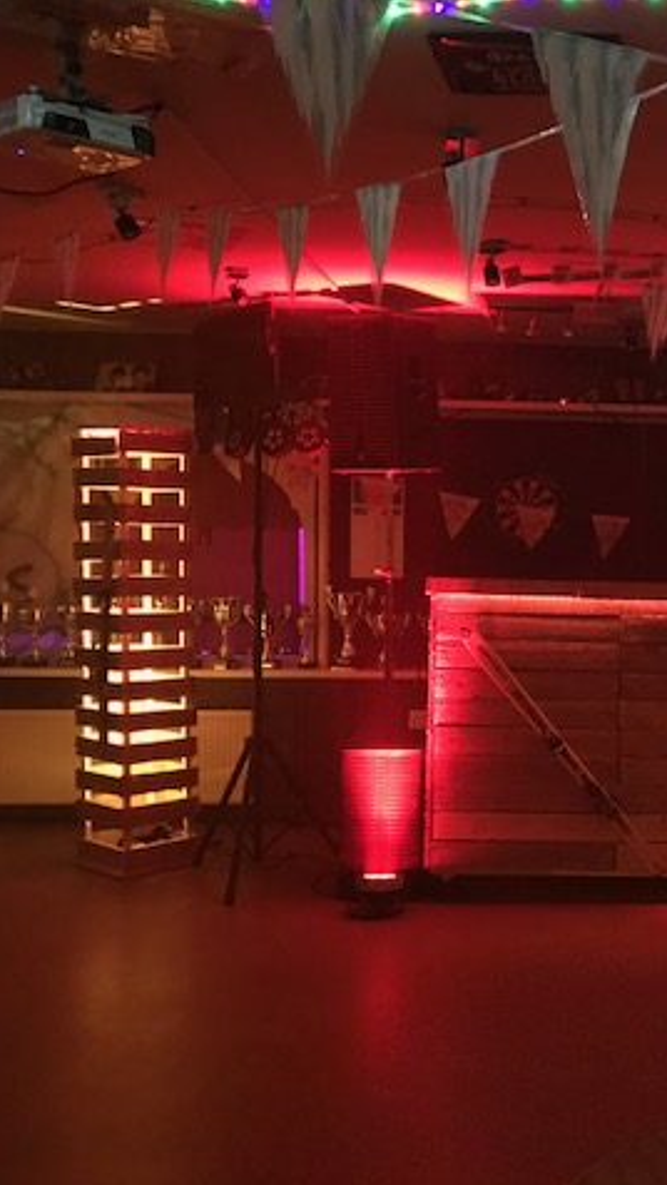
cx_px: 669
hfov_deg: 27.4
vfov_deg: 49.4
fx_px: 1288
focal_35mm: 41
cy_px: 595
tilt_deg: -3.2
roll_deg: -0.3
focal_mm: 3.99
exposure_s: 1/4
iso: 100
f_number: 1.8
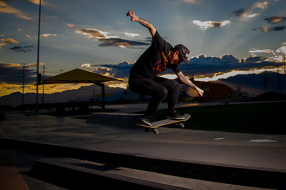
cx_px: 209
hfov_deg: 52.2
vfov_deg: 36.9
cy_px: 53
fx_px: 279
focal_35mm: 35
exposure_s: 1/200
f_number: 6.3
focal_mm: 24
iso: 200
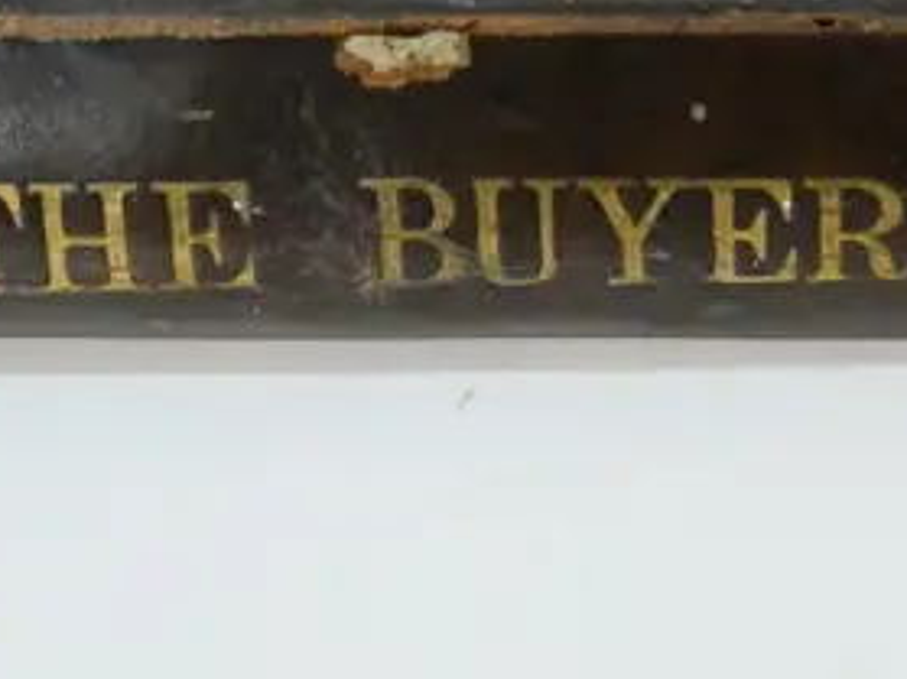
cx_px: 891
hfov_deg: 17.5
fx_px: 2881
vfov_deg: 12.3
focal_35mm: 110
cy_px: -552
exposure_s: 1/80
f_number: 5.6
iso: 3200
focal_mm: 15
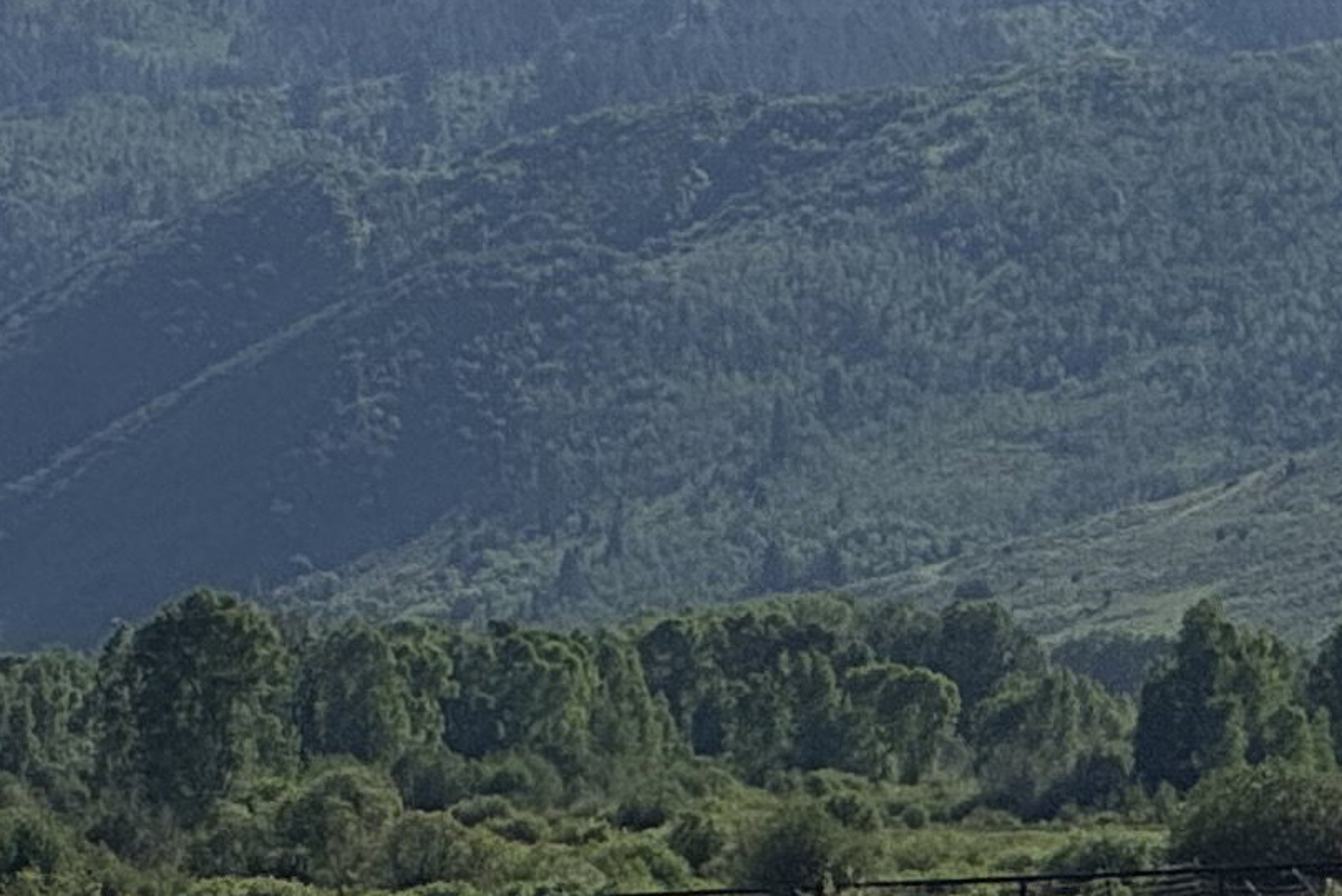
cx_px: -1163
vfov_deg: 3.4
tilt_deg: +3.7
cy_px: -644
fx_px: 14878
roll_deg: +1.7
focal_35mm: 399
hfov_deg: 5.1
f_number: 2.8
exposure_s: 1/2053
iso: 25
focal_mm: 9
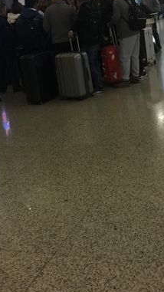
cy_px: 103
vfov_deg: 35.8
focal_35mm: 58
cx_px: 97
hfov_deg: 20.7
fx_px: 449
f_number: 2.2
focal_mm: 4.15
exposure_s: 1/10
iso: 100
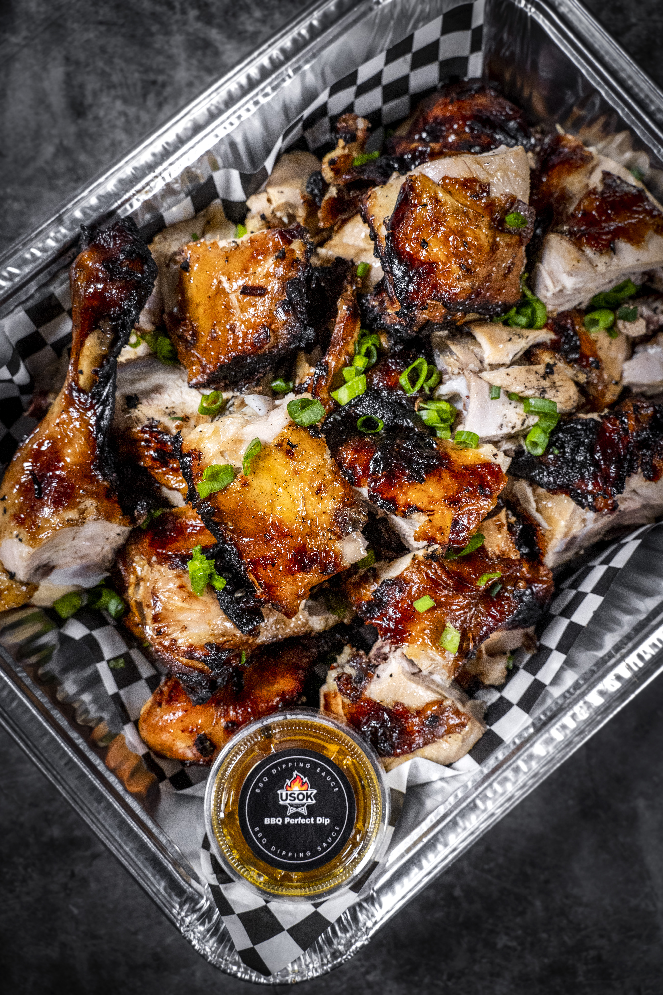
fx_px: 801
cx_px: 332
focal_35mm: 29
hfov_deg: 45.0
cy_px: 498
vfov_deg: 63.7
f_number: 6.3
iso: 5000
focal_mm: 29
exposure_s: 1/160
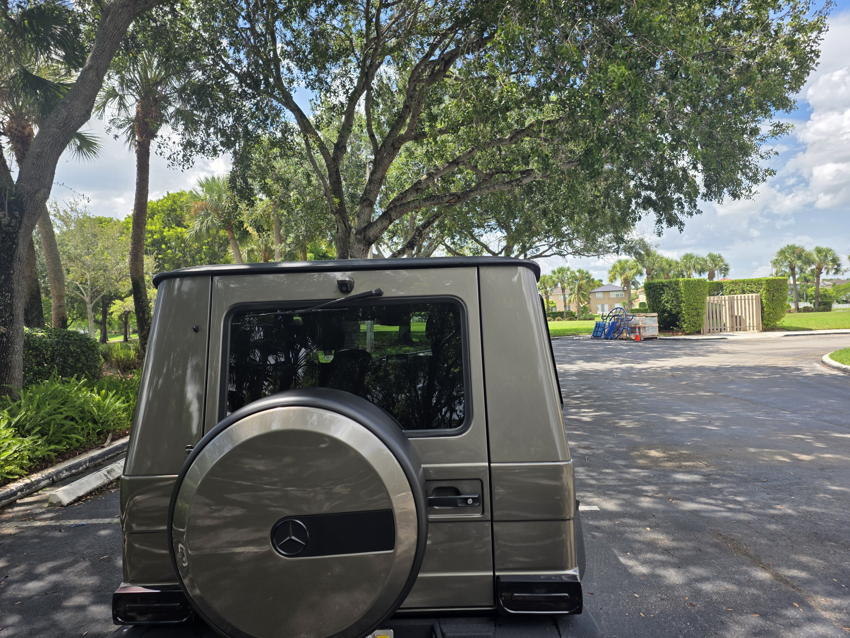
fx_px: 565
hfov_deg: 73.9
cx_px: 425
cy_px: 319
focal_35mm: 23
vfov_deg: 58.9
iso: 80
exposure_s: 1/3446
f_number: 1.7
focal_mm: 6.25
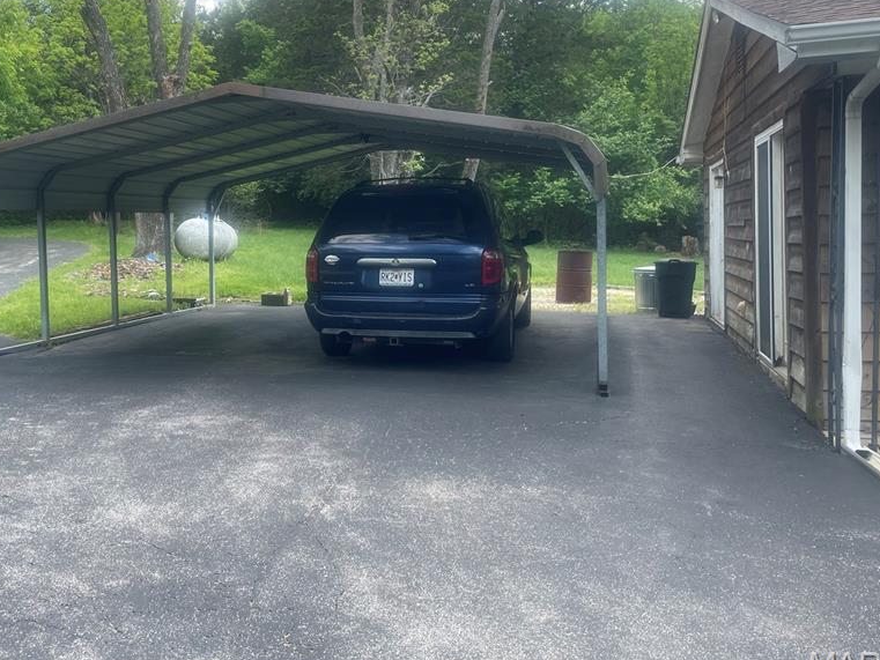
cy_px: 245
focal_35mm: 35
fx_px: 890
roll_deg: +1.2
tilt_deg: +0.3
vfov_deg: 40.4
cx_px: 333
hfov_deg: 52.1
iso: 32
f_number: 1.6
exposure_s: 1/769
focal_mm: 4.2
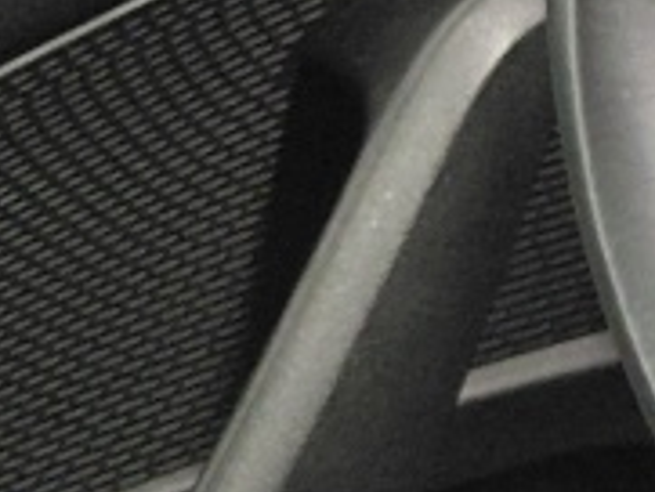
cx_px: 1694
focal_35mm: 141
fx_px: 2670
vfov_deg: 10.1
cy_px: -284
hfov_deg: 11.1
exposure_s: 1/50.1
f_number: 1.8
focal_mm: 4.69
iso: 400
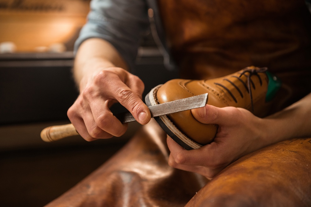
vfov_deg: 19.5
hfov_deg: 28.8
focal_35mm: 70
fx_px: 605
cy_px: 104
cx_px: 156
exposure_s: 1/200
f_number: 3.5
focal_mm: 70
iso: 1000
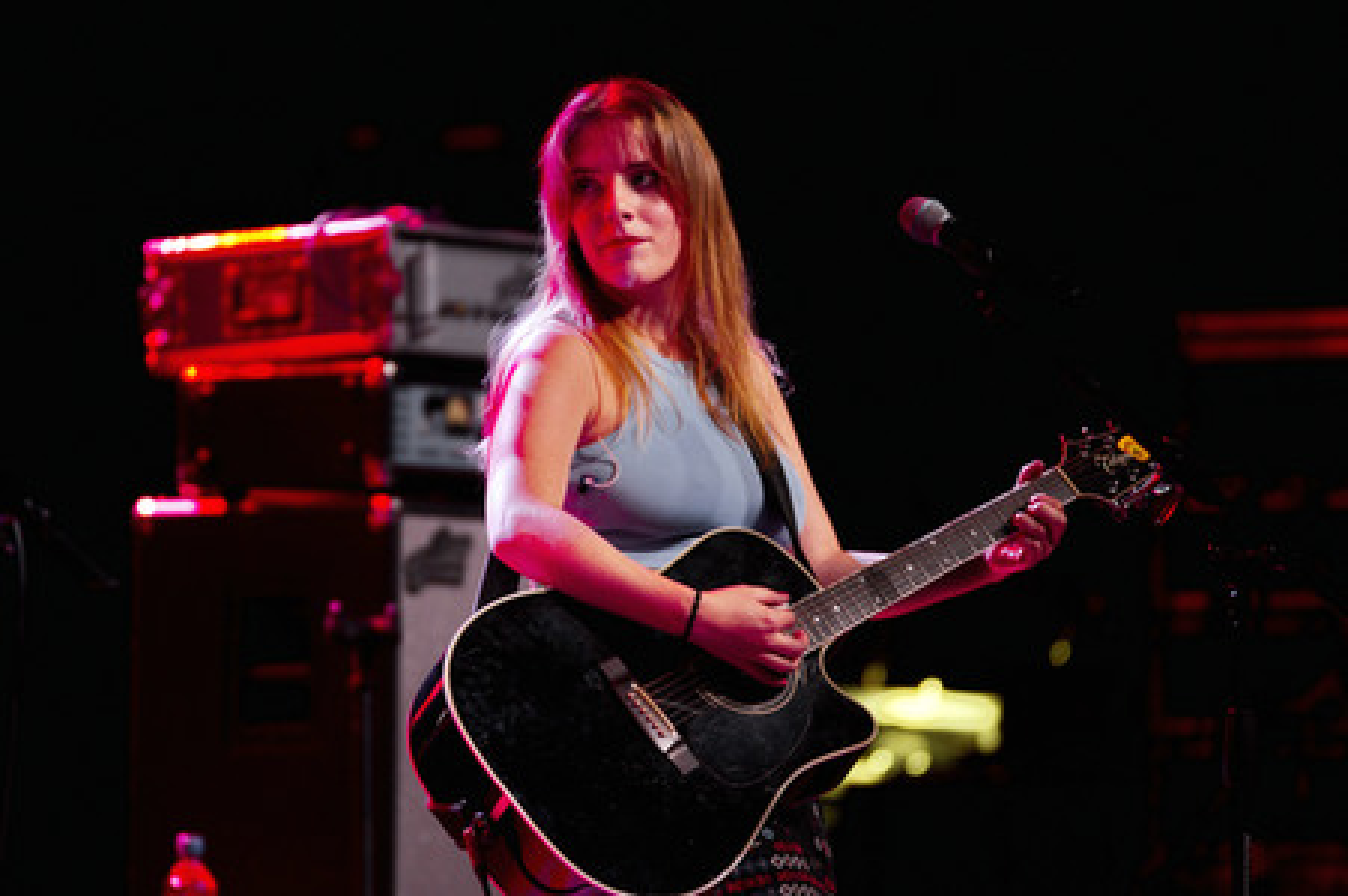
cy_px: 448
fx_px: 11225
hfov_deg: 6.9
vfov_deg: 4.6
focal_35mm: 300
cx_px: 674
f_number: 2.8
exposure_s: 1/100
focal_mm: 300
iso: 1600
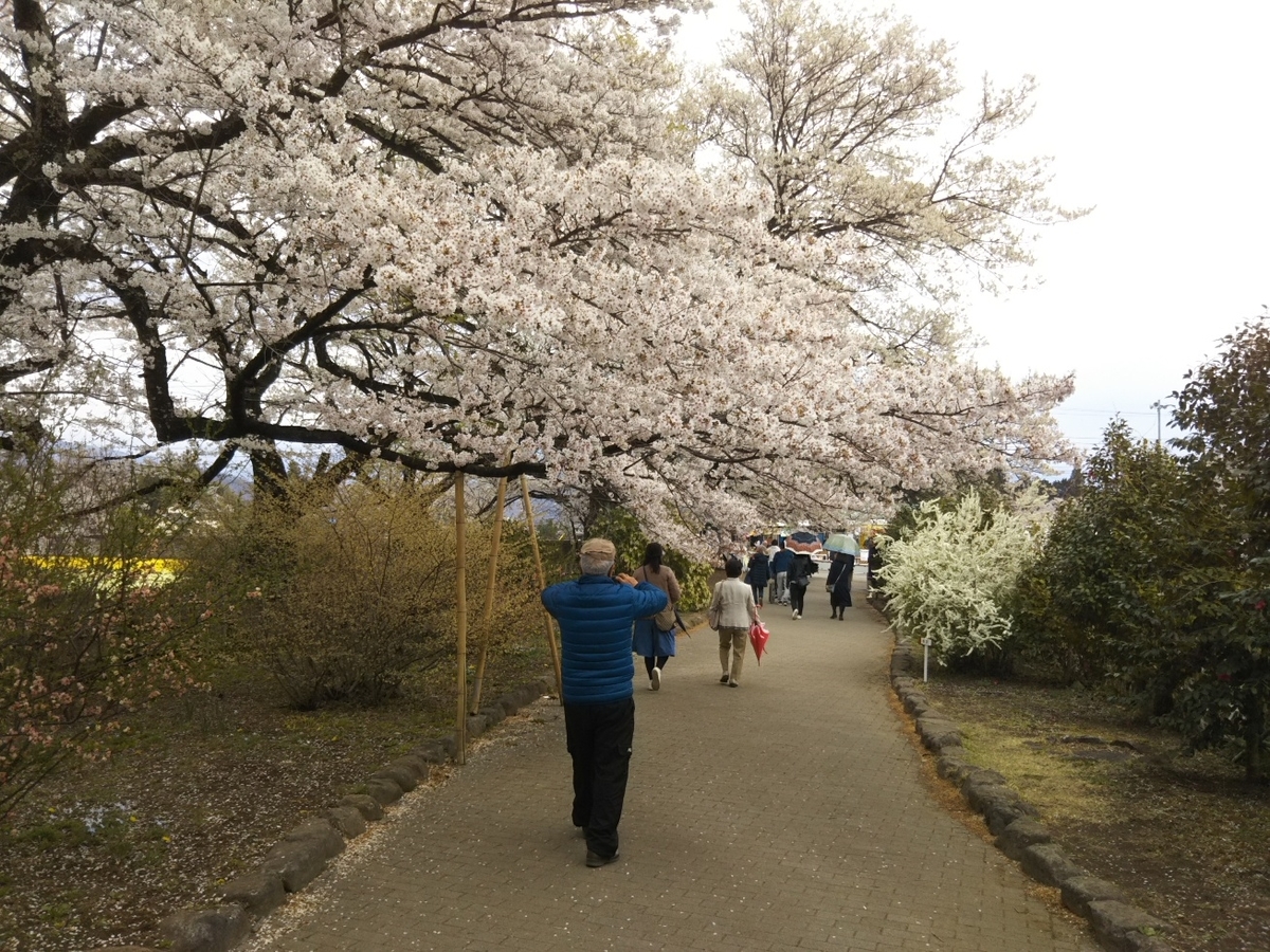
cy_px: 476
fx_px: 1101
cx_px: 635
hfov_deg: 60.0
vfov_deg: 46.8
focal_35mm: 30
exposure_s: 1/361
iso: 25
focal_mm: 4
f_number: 2.2
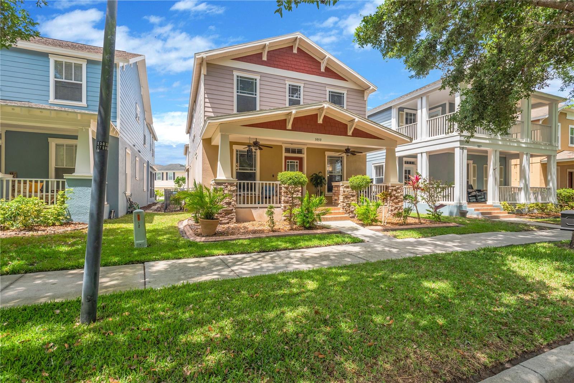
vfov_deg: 70.5
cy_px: 192
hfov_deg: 93.3
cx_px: 287
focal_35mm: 17
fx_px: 271
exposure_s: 1/320
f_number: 6.3
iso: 400
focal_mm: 17
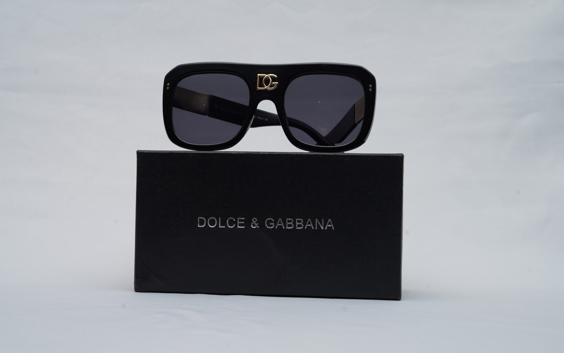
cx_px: 284
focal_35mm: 52
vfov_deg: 24.9
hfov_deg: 38.9
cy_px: 161
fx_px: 799
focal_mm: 50
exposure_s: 1/160
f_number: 9
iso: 100
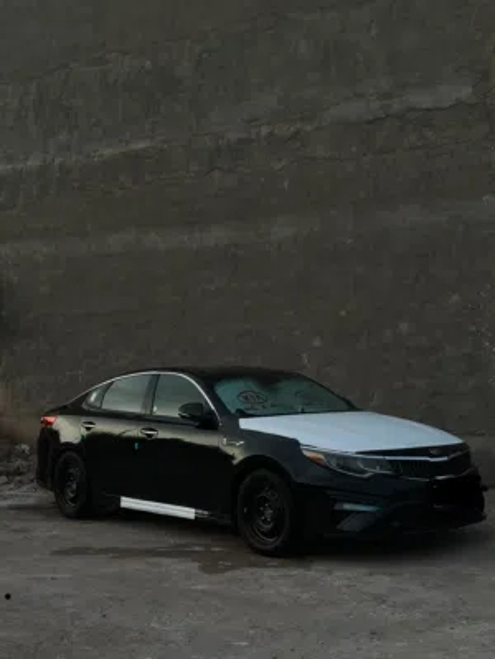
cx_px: 248
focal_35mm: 48
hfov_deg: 30.3
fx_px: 915
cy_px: 330
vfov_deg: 39.7
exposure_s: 1/58
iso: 400
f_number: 1.78
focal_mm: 6.86
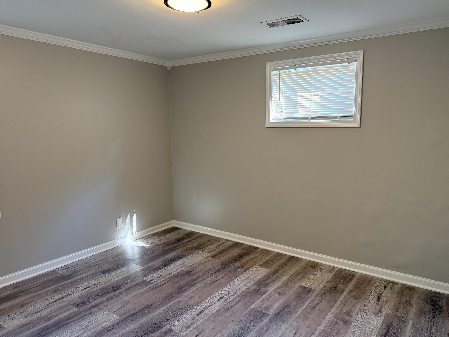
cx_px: 230
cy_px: 166
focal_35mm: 25
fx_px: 324
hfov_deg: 69.4
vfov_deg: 54.9
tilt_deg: -7.1
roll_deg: -0.1
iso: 250
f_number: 1.78
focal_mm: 6.76
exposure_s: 1/120
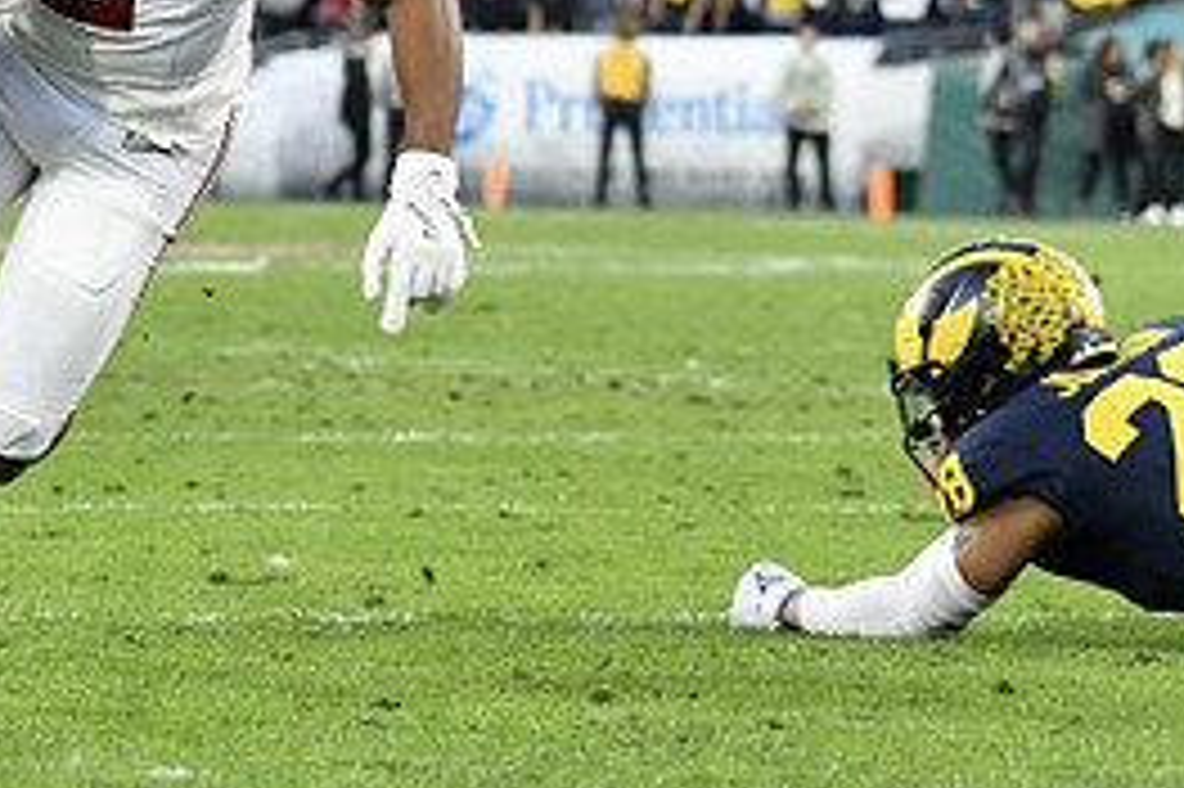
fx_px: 9794
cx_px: 104
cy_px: 34
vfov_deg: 4.6
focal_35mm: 298
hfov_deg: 6.9
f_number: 5
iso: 3200
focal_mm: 135
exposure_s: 1/1000
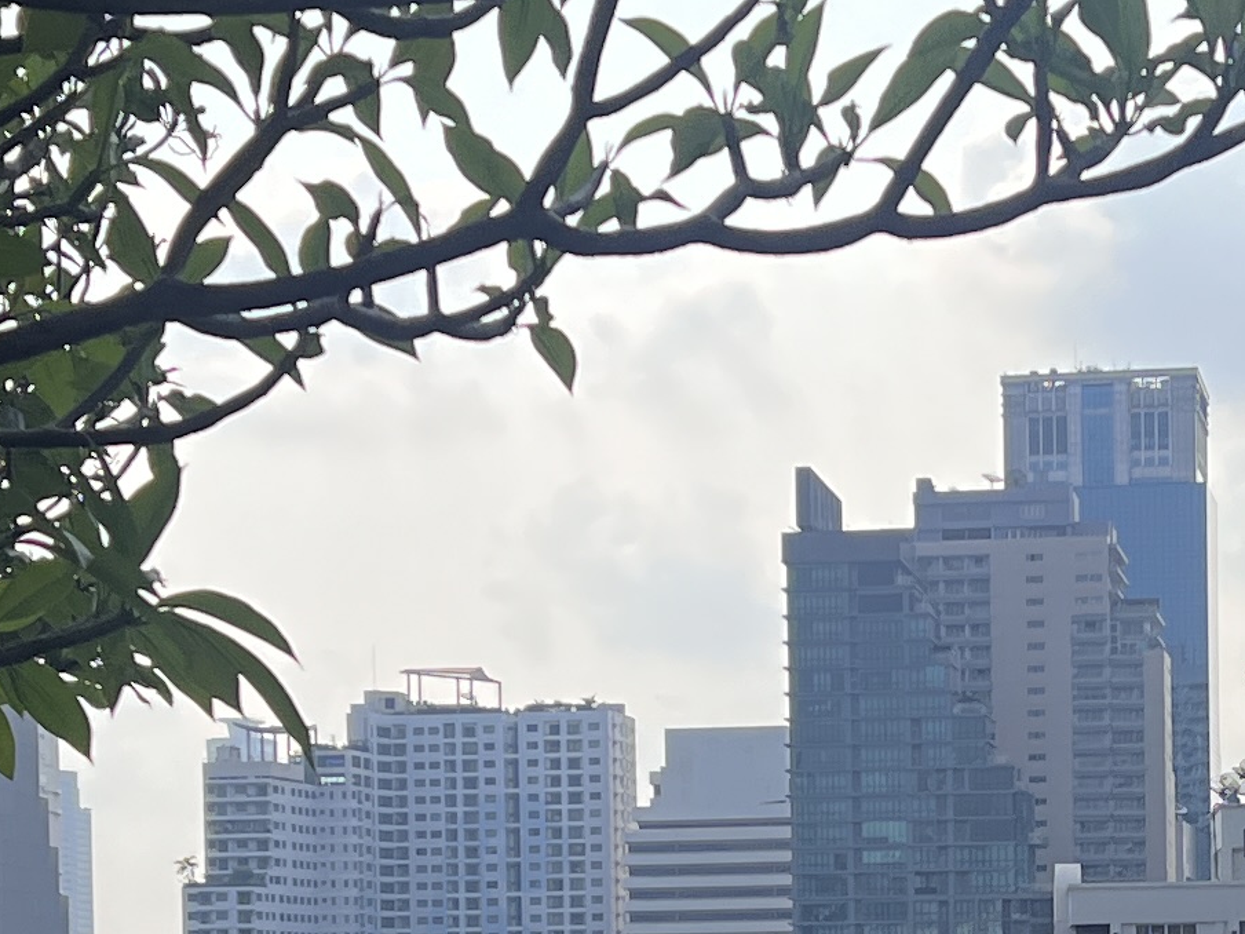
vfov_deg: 12.5
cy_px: 1044
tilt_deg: +0.5
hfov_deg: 16.9
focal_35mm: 116
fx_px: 4172
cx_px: 888
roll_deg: +0.9
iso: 50
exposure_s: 1/6211
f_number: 1.5
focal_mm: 5.7
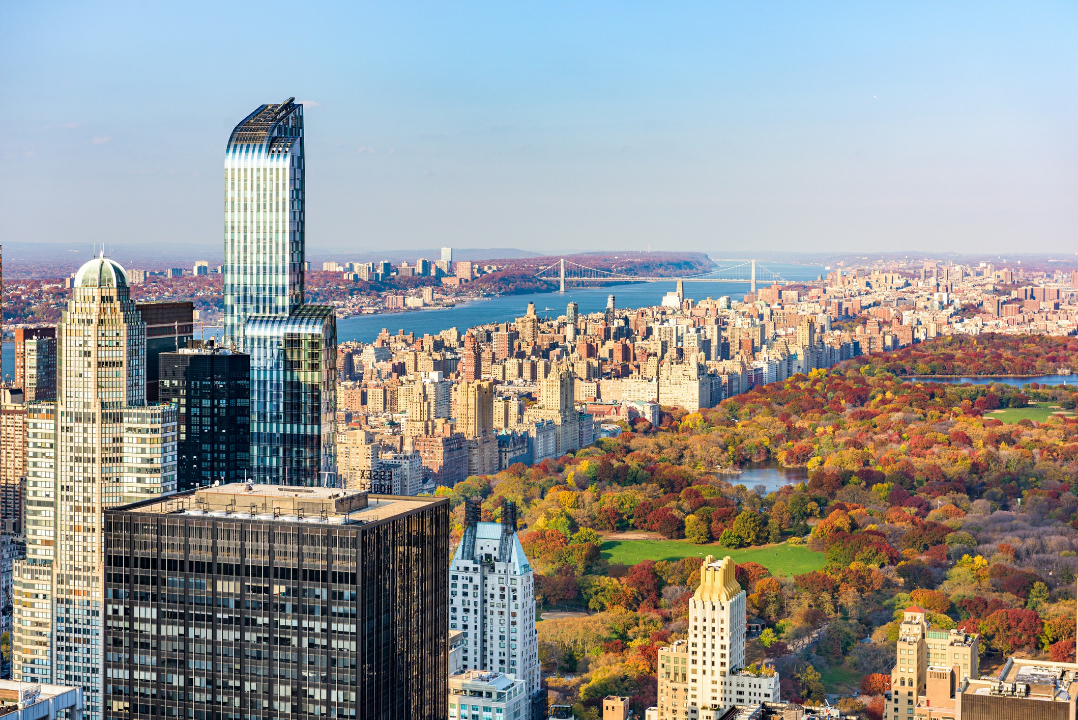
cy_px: 360
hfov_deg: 32.4
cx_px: 539
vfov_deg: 21.9
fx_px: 1857
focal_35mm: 62
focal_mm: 62
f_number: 7.1
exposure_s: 1/125
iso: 100
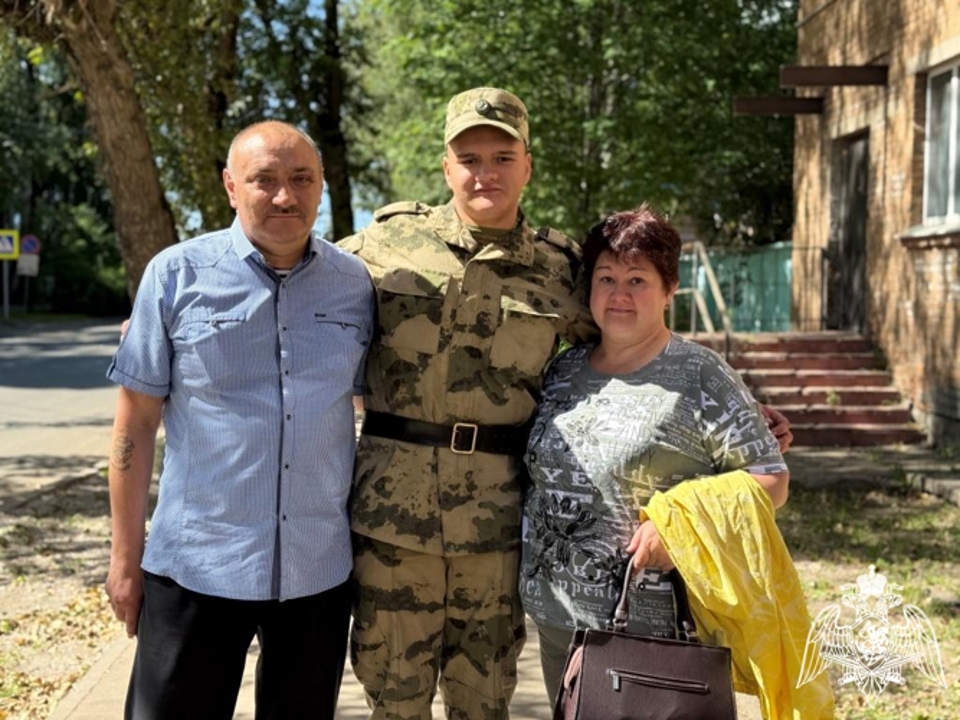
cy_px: 360
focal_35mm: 48
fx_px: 1331
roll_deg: -0.2
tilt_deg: -3.1
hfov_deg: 39.7
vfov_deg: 30.3
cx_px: 480
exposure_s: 1/1575
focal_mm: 6.76
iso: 100
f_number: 1.78
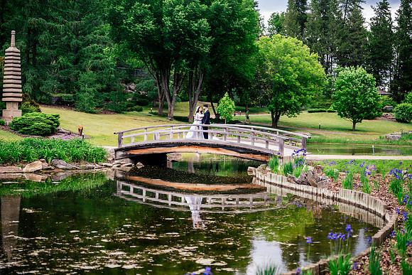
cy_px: 138
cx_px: 206
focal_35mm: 64
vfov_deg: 21.3
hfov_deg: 31.4
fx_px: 733
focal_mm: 64
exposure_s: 1/200
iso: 64
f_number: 2
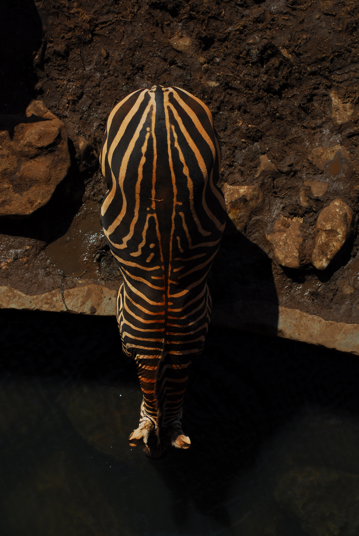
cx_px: 180
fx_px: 1745
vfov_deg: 17.5
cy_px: 268
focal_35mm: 117
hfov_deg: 11.7
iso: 100
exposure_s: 1/1000
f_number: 5
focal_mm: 78
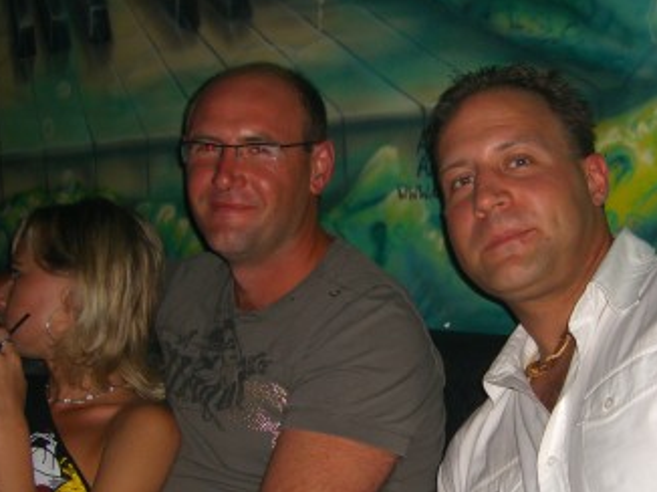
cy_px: 337
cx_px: 431
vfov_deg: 20.9
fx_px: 1328
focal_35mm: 70
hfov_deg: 27.6
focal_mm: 7.9
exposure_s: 1/60
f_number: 2.8
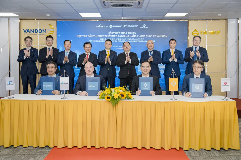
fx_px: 248
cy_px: 80
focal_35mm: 37
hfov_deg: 51.9
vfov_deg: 36.0
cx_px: 120
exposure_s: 1/200
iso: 800
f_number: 3.2
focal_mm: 37
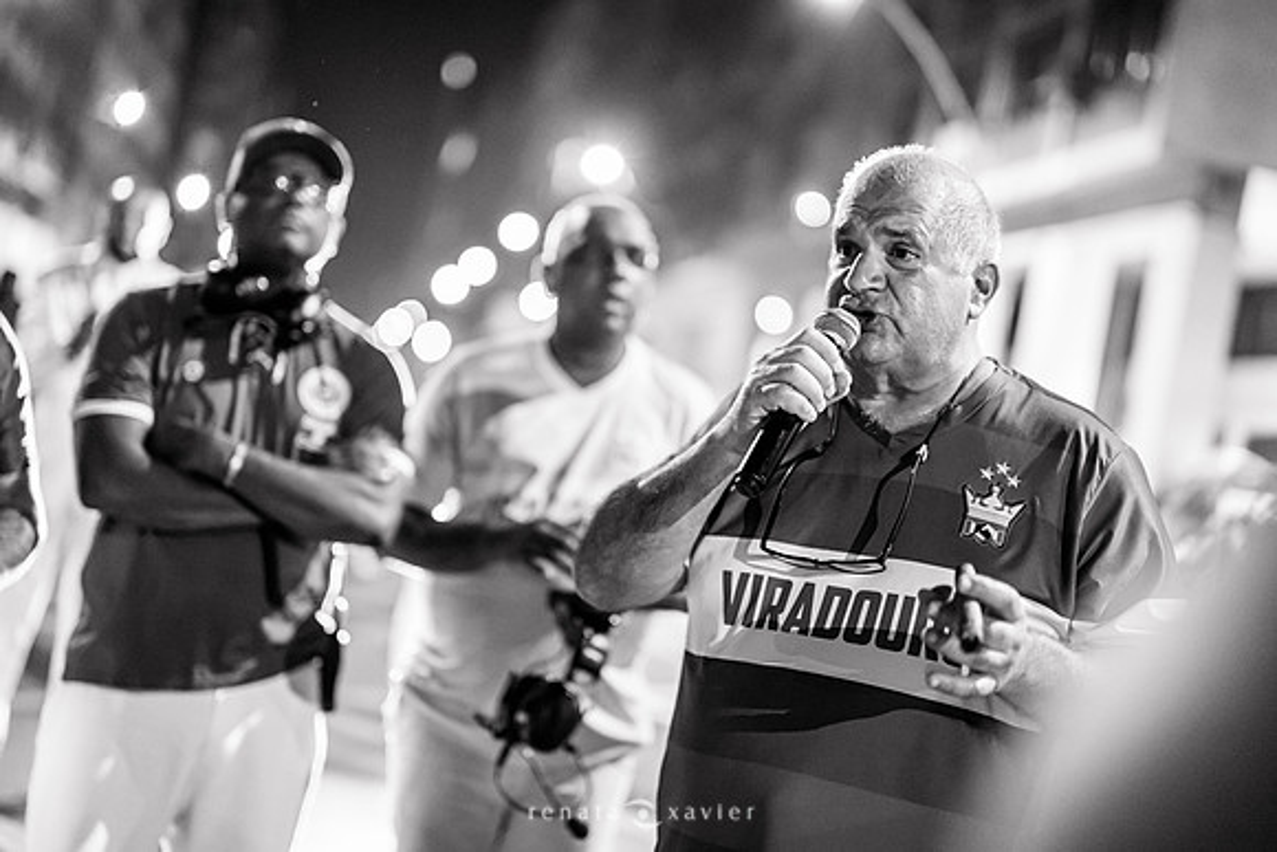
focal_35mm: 50
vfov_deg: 27.0
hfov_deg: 39.6
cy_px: 426
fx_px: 1774
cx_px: 638
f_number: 1.2
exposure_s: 1/320
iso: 2000
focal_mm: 50
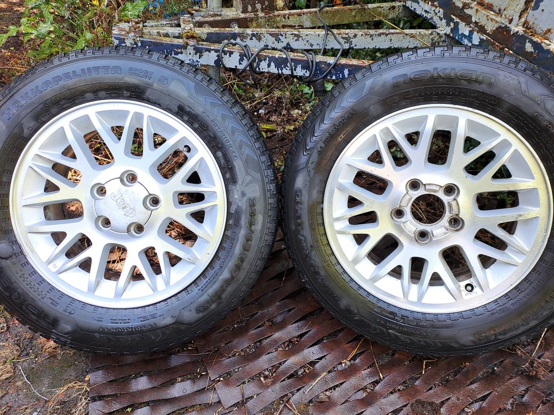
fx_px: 400
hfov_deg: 69.4
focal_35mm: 25
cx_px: 277
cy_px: 208
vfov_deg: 54.9
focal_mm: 4.65
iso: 32
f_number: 1.8
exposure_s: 1/50
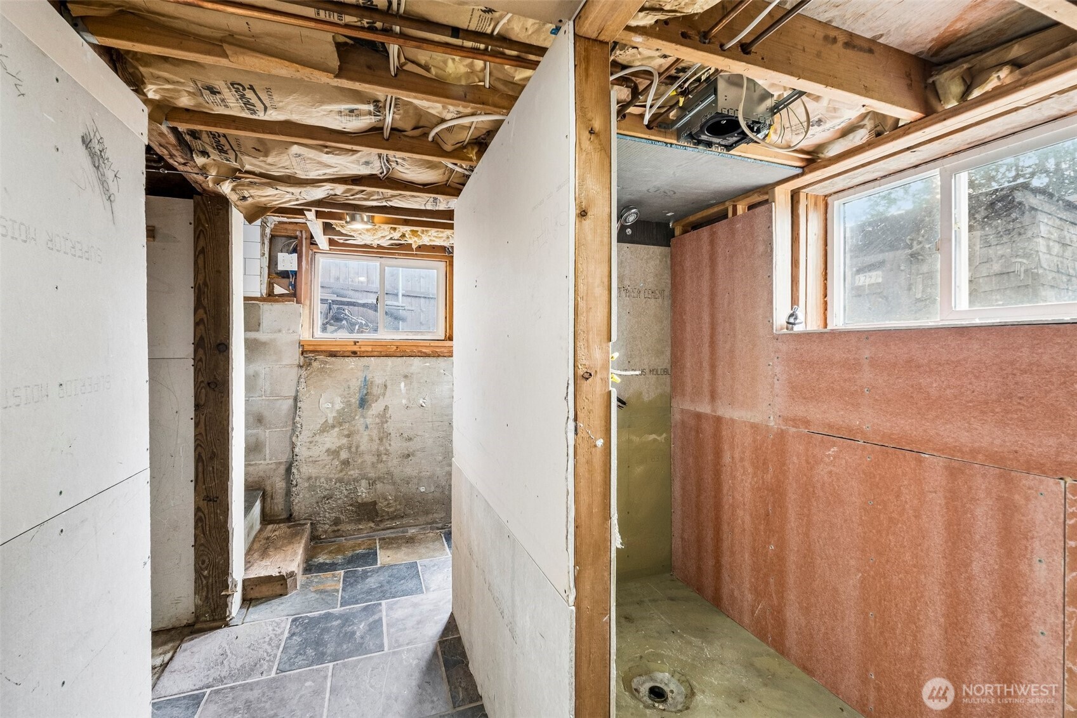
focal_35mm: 15
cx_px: 538
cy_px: 359
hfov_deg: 100.4
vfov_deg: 77.3
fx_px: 449
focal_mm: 10
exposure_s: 1/2.5
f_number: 9
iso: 250
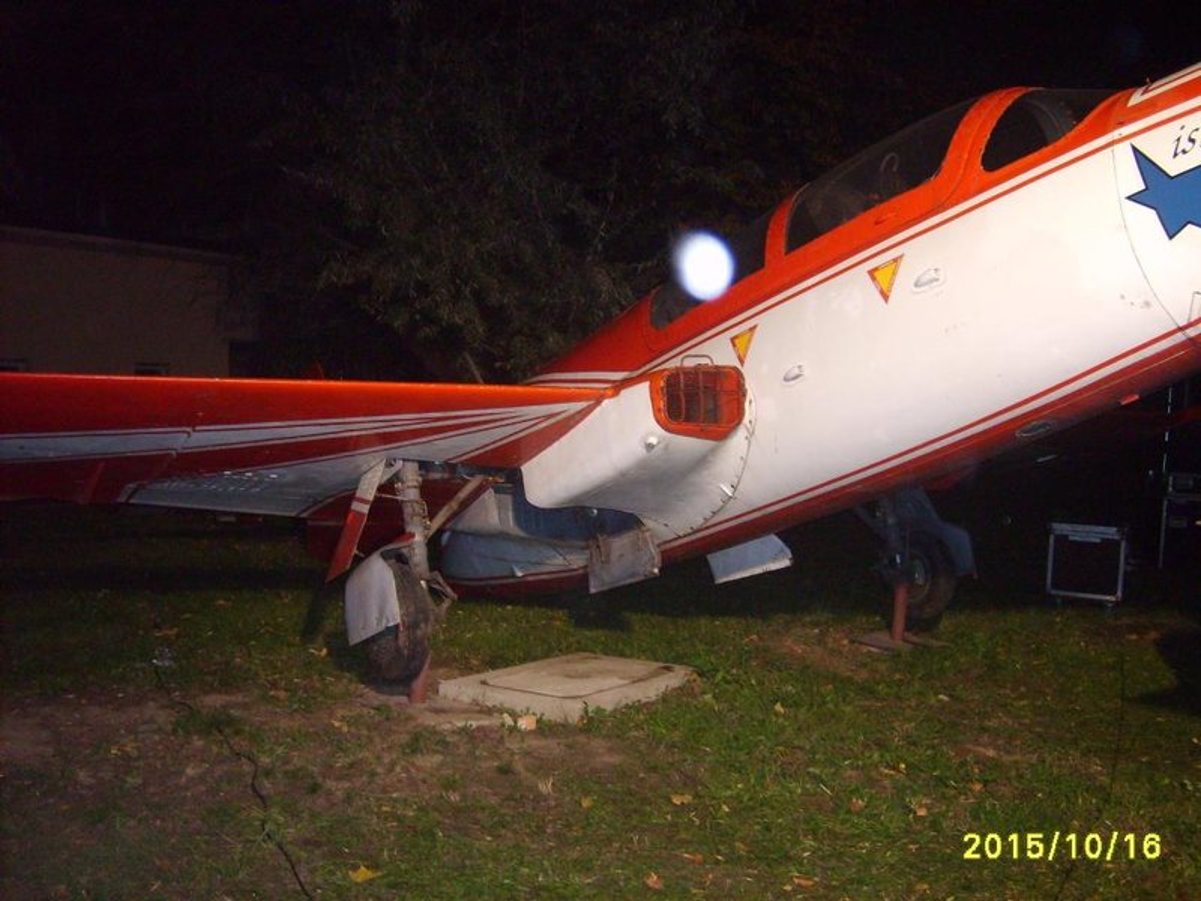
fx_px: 1214
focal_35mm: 35
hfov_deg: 52.6
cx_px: 600
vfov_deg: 40.7
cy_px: 450
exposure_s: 1/45
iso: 253
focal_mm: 5.8
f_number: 2.8
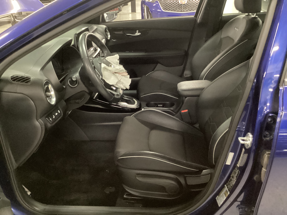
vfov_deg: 45.4
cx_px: 144
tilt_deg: -27.8
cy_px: 108
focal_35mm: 31
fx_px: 257
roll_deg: +2.2
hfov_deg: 58.4
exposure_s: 1/17
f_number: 2.4
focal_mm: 3.3
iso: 800
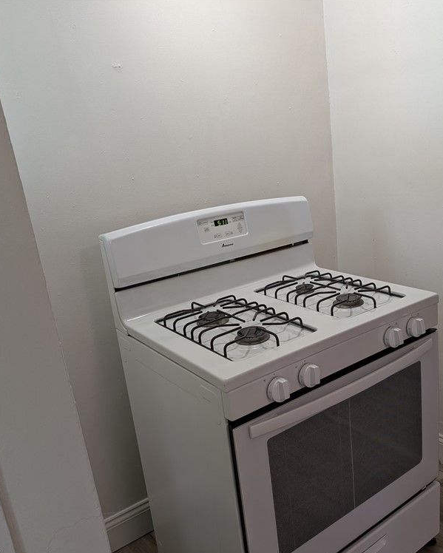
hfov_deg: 45.1
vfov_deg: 55.6
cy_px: 280
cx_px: 299
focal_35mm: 32
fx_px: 524
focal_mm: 6.9
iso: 316
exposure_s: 1/120
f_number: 1.68
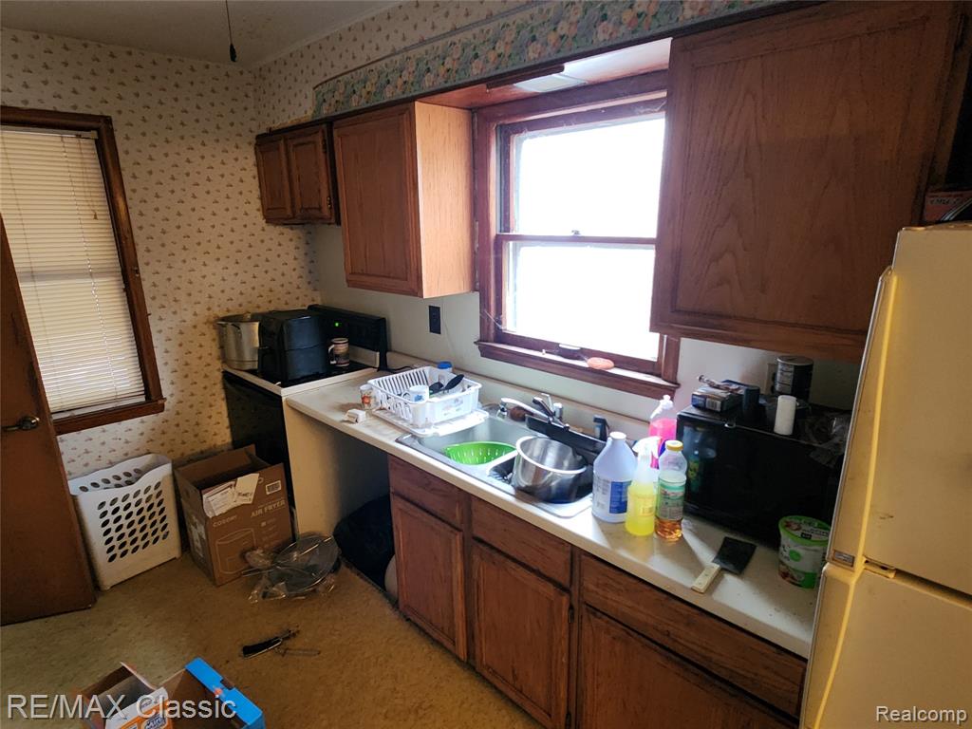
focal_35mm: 13
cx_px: 486
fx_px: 365
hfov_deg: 106.2
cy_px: 364
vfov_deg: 89.9
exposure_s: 1/30
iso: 500
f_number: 2.2
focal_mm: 2.2
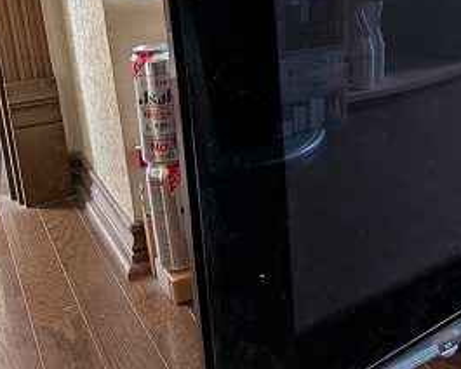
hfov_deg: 37.2
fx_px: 628
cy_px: 68
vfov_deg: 31.8
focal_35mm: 46
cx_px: 431
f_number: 1.7
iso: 847
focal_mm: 4.53
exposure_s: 1/16.7
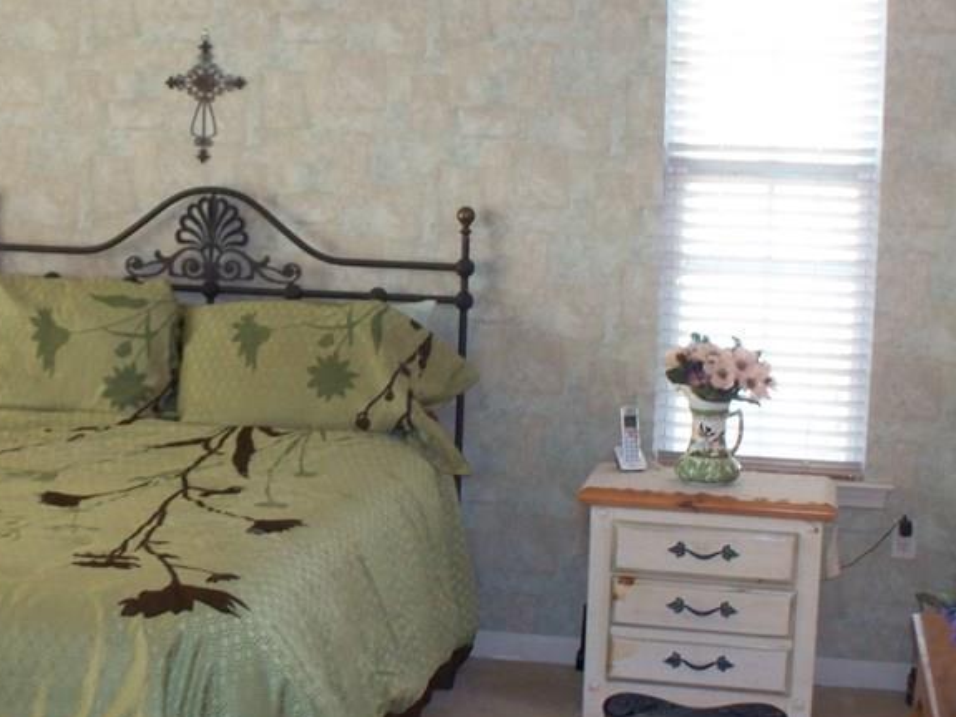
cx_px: 294
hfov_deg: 30.0
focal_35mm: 64
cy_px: 315
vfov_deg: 22.9
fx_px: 1768
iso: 200
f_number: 2.8
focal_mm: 7.54
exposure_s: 1/50
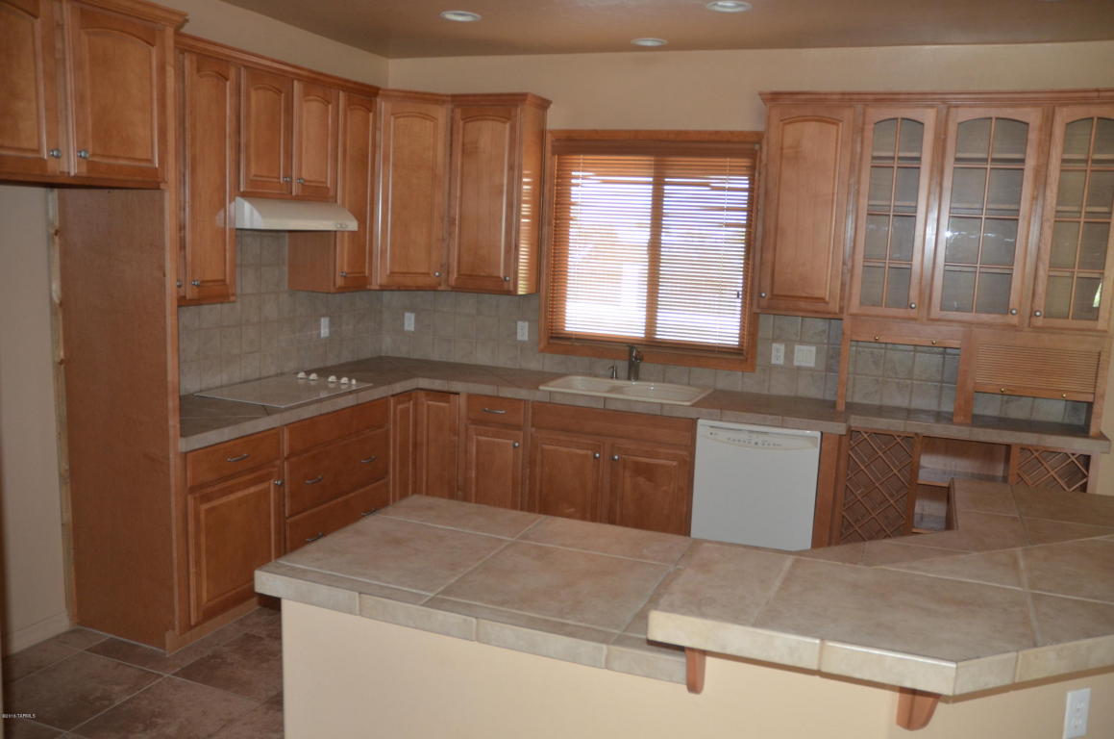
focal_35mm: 33
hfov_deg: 57.3
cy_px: 370
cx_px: 557
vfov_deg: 39.8
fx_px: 1019
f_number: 3.5
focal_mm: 22
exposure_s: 1/60
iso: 800
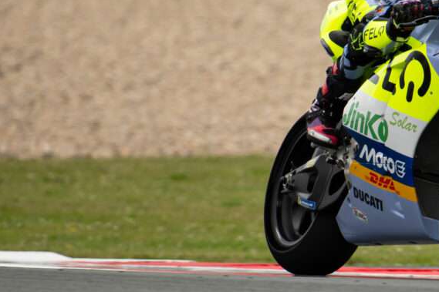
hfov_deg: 1.5
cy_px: 167
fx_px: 16835
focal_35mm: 1381
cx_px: 386
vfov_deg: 1.0
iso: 125
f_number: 5
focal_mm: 400
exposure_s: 1/1250
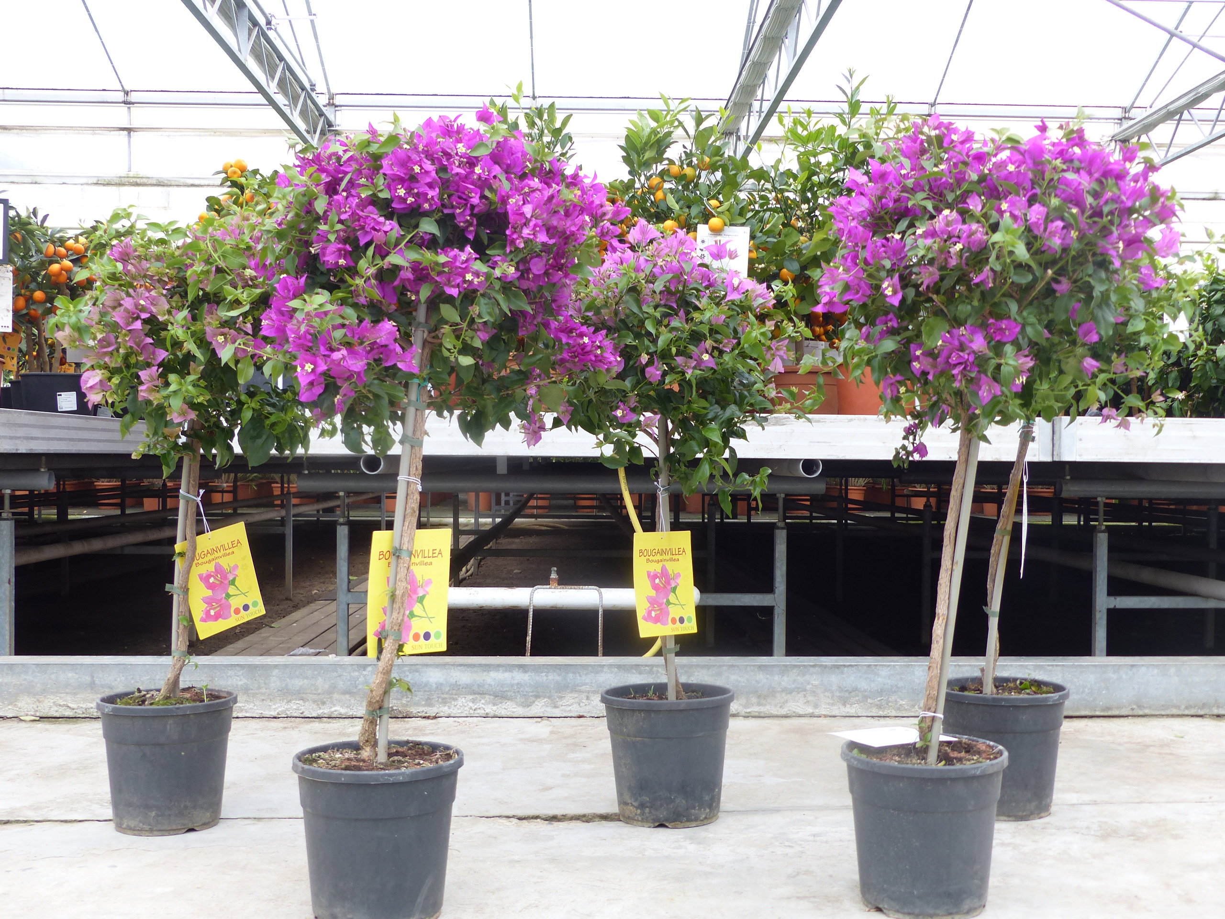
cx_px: 612
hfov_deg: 46.8
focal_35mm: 40
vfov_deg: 36.0
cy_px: 460
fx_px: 1416
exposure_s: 1/60
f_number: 2.8
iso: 100
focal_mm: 7.1
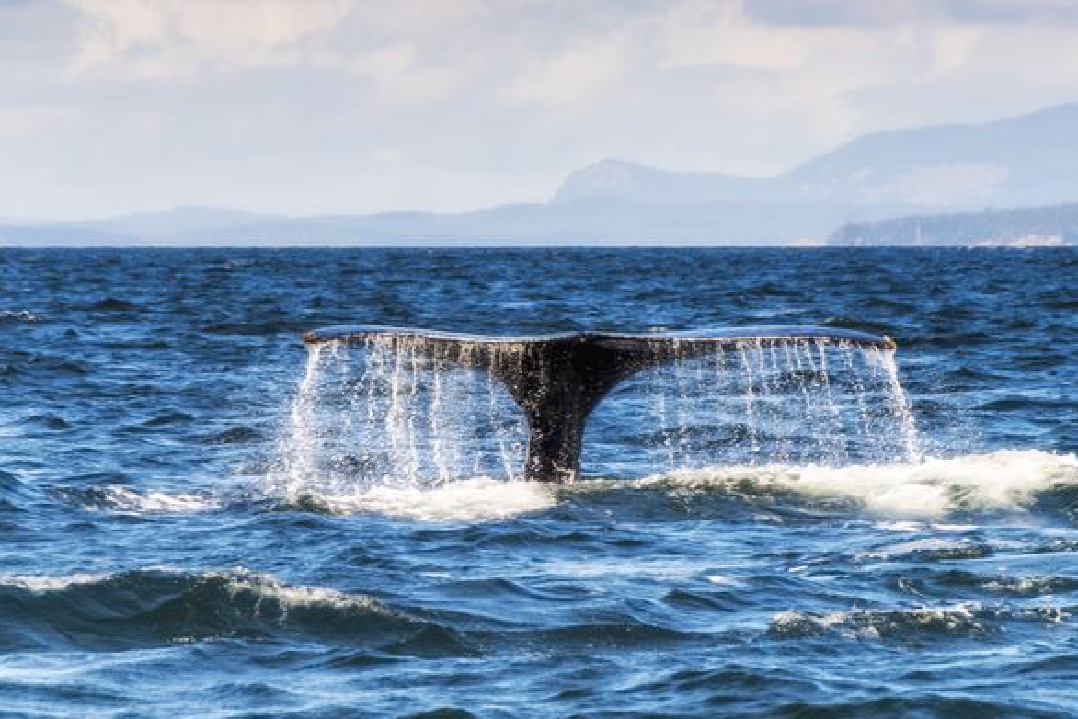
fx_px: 7817
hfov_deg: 7.9
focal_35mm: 261
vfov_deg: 5.3
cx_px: 550
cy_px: 366
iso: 200
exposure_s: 1/250
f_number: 8
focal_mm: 170
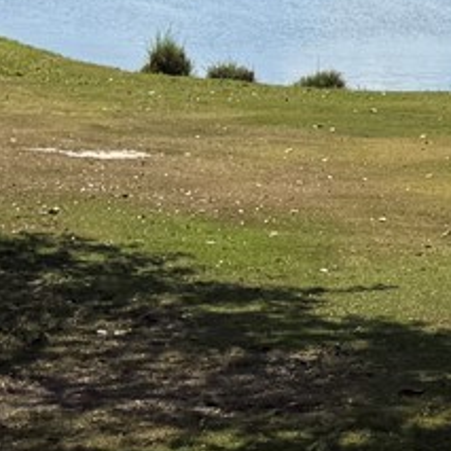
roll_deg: -2.3
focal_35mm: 159
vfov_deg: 10.9
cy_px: -15
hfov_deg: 10.1
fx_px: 2344
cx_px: 910
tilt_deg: -3.8
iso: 80
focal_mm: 6.76
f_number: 1.78
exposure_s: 1/7353
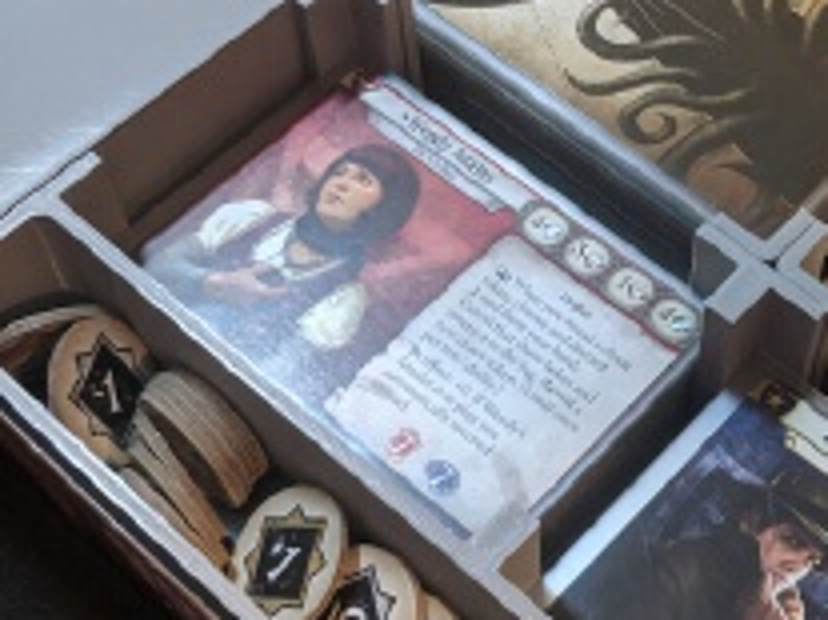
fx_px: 1602
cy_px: 288
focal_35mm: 67
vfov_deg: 21.9
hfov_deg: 28.4
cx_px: 650
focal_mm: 4.67
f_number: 2
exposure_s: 1/40
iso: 746
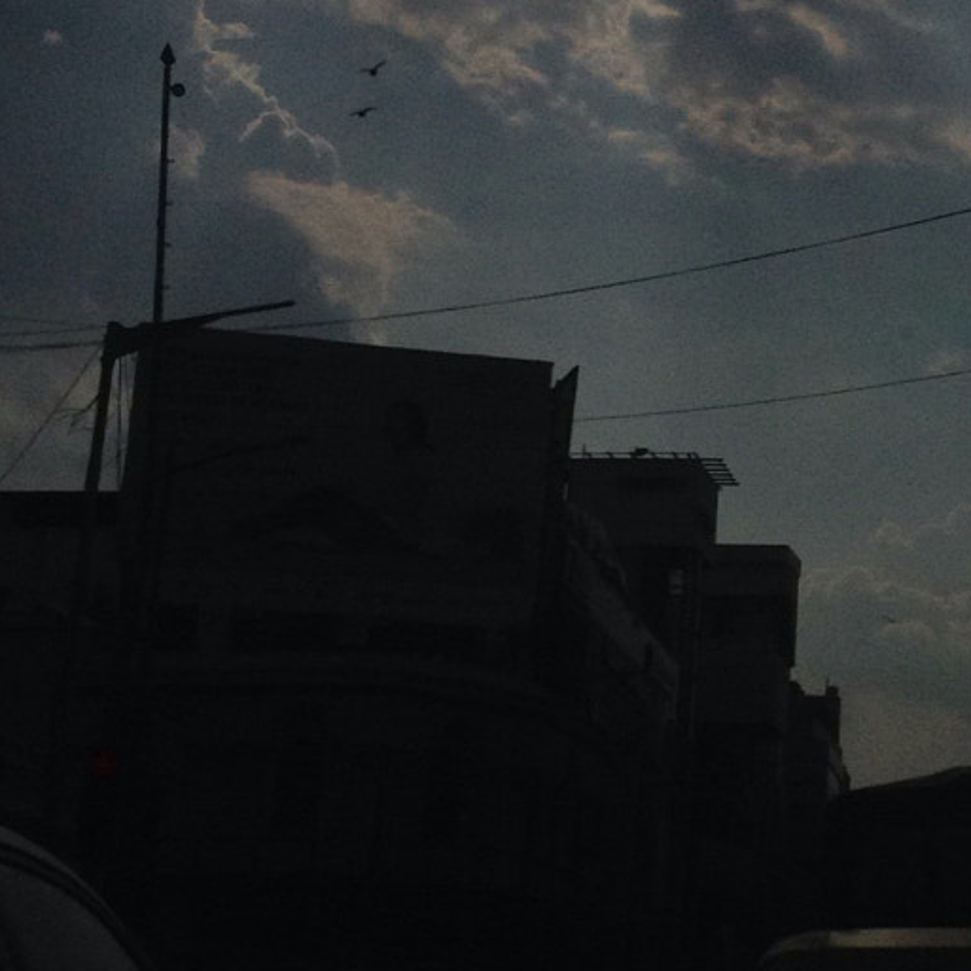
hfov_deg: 18.7
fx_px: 2888
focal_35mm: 91
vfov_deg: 19.0
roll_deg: -2.2
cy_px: 305
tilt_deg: +19.6
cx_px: 933
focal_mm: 4.12
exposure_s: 1/55556
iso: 80
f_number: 2.4
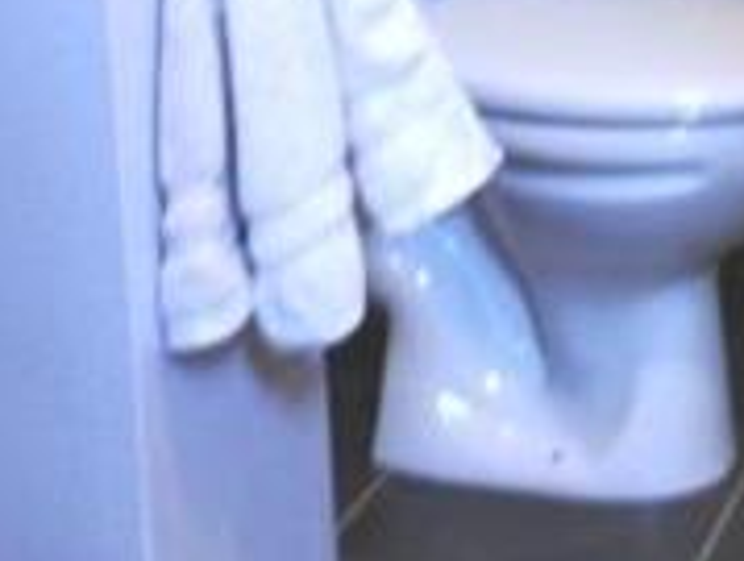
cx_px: 601
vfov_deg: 15.2
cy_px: -251
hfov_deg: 21.2
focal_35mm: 91
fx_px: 1960
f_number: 3.3
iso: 100
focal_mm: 5
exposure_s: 1/8
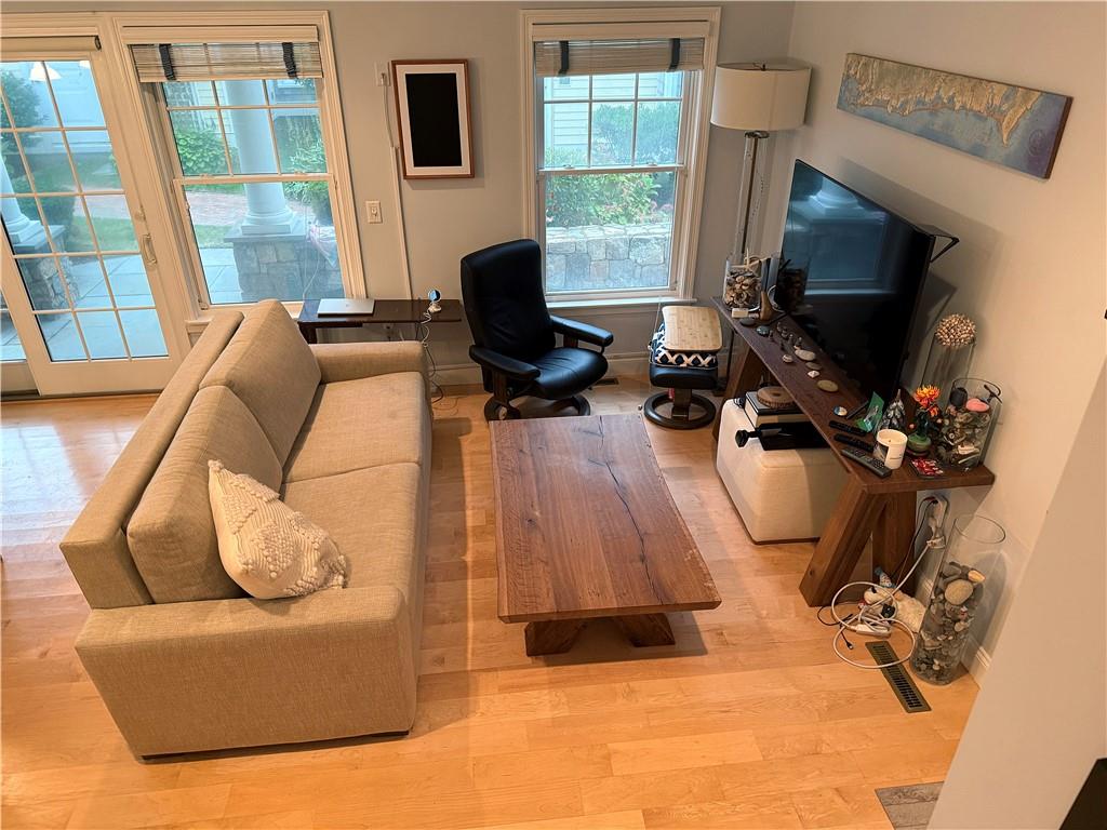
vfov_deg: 56.8
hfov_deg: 71.6
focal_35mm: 24
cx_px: 554
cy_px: 415
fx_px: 768
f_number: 1.78
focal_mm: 6.76
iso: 250
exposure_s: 1/60
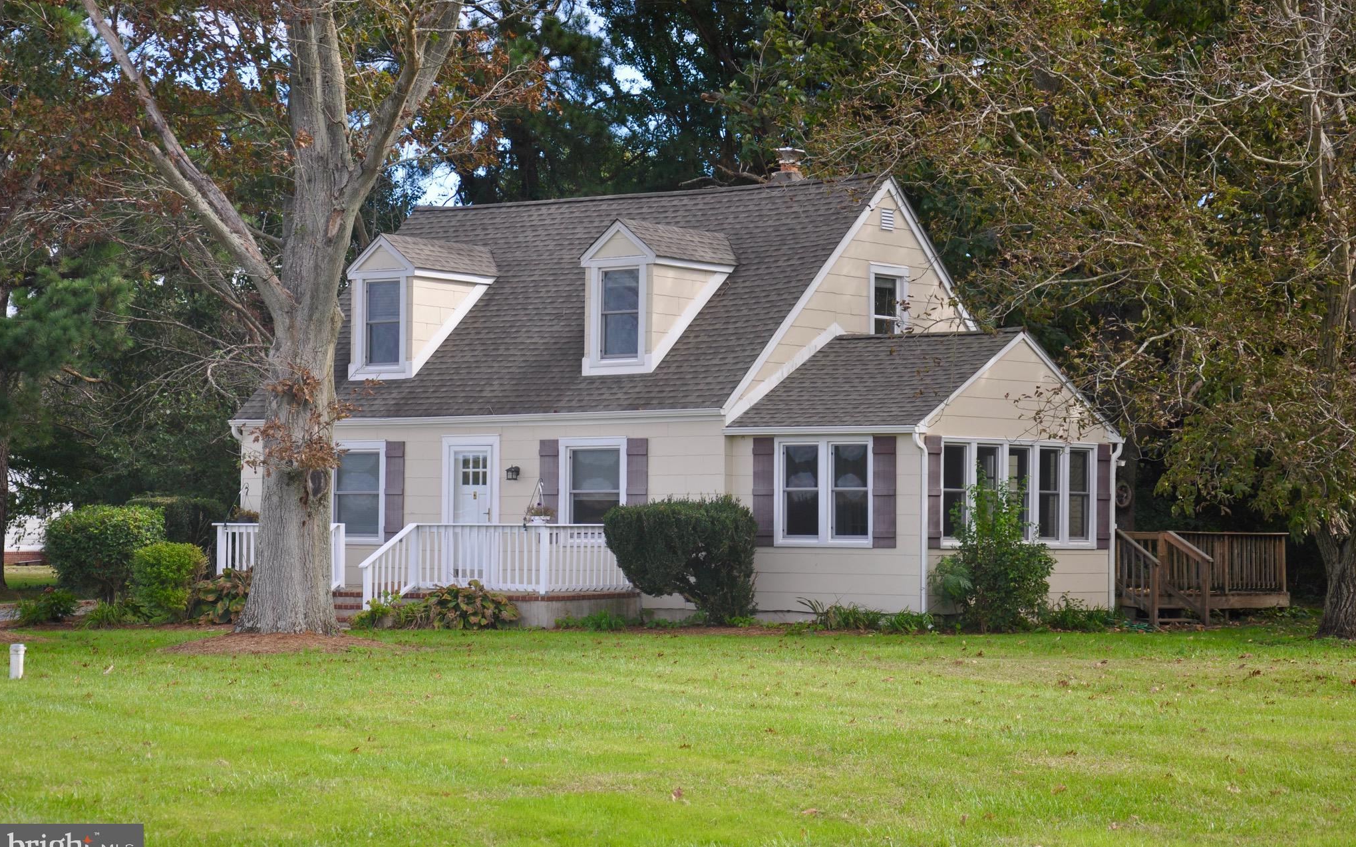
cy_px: 420
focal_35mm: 89
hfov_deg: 23.3
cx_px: 678
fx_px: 3289
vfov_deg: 14.7
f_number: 5
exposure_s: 1/320
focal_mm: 58
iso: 200
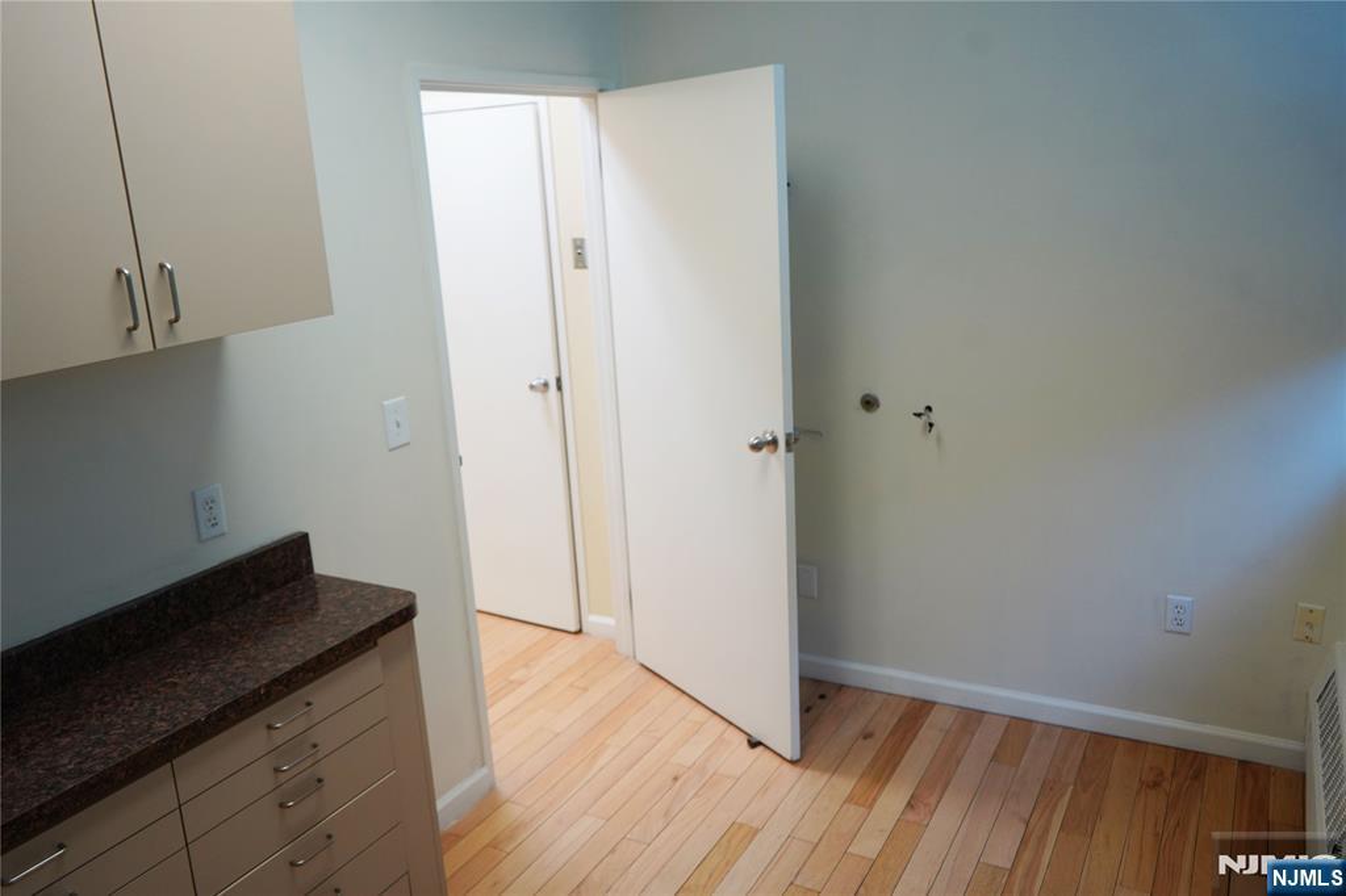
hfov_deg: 65.5
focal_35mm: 28
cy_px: 448
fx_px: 1046
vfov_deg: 46.4
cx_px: 673
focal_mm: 28
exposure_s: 1/160
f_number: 4
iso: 1000
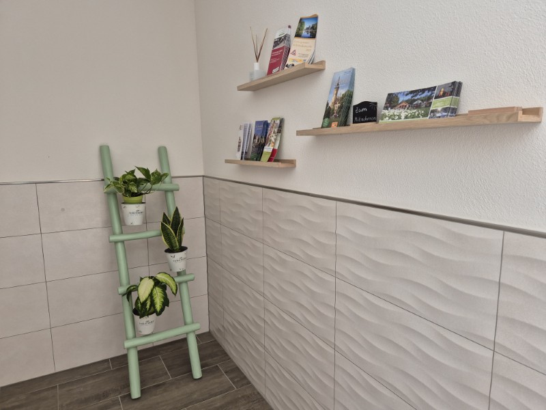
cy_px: 205
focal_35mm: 23
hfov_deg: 73.9
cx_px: 273
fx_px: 363
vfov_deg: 58.9
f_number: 1.8
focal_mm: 5.4
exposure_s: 1/180
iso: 160
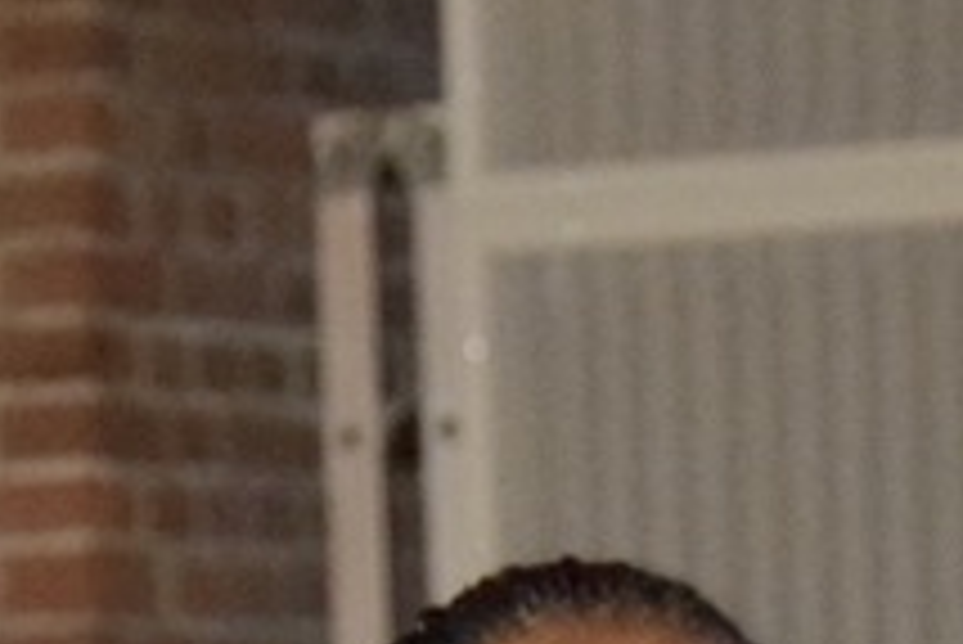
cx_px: 140
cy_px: 1135
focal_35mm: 373
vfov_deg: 3.7
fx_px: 9984
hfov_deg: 5.5
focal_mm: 52
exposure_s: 1/60
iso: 3200
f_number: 5
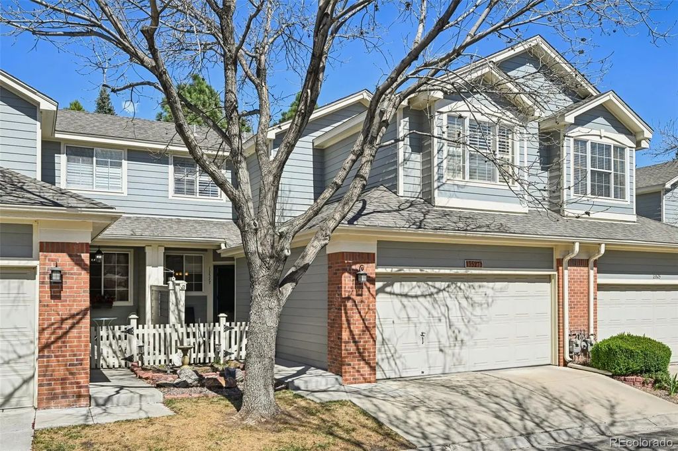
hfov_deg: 61.9
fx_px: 565
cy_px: 226
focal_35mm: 30
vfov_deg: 43.6
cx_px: 339
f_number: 11
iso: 64
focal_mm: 30
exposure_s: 1/80
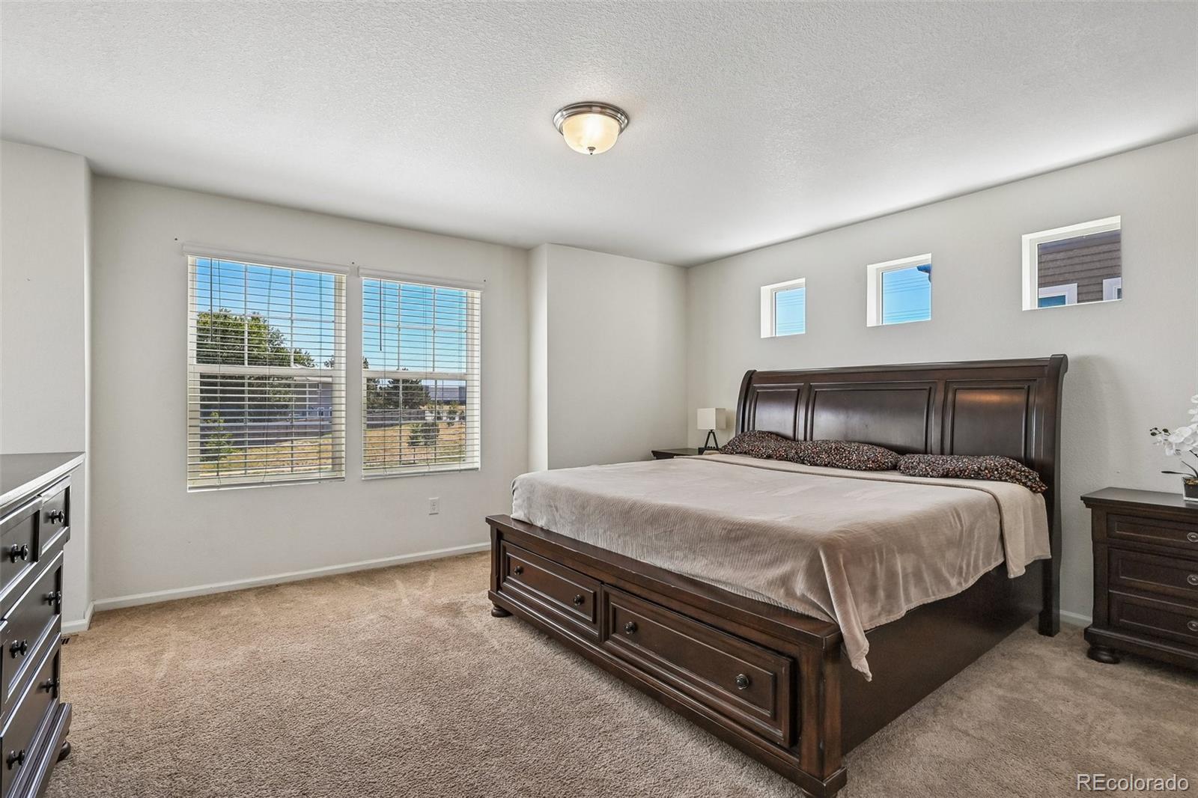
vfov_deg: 70.4
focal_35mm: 17
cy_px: 399
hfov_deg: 93.3
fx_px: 566
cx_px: 599
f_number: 10
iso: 400
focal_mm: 17
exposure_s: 1/100
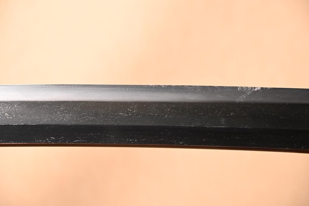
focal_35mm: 100
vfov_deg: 13.6
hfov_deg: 20.3
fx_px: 862
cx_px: 154
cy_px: 103
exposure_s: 1/2
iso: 100
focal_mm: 67
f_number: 5
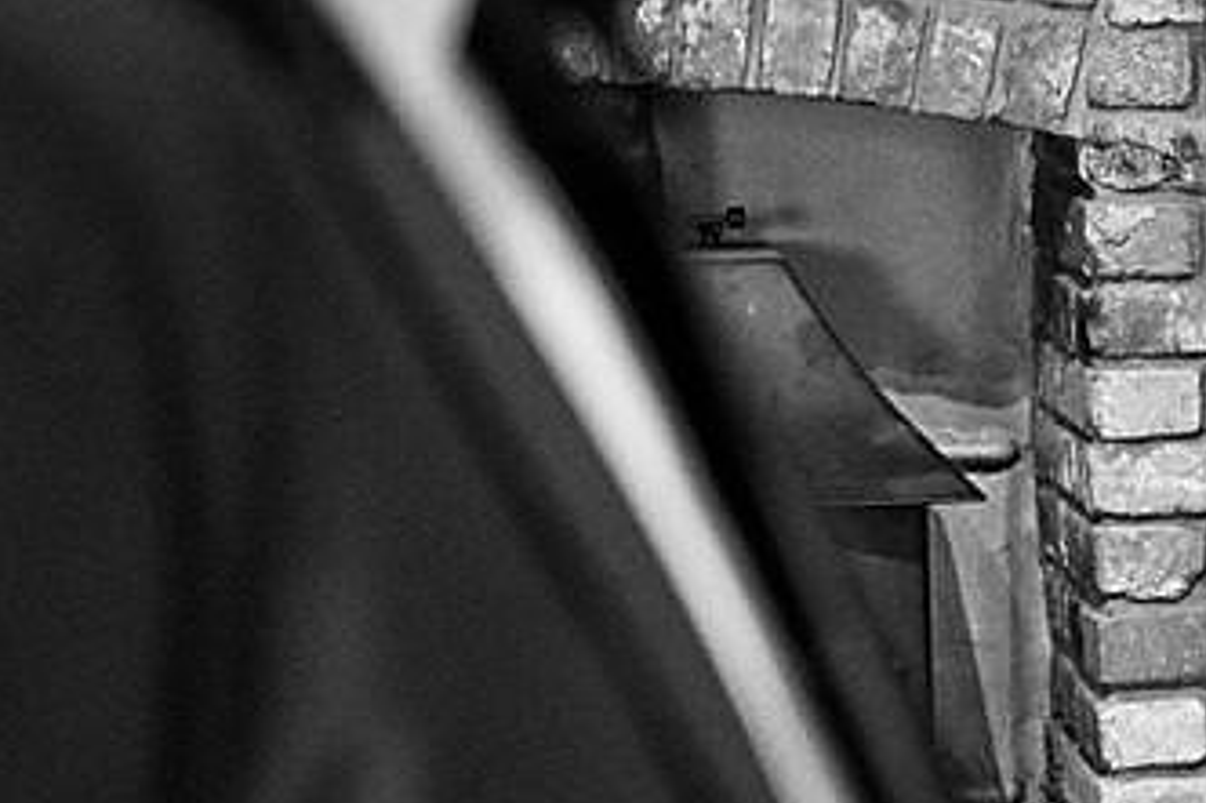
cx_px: 1664
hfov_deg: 8.9
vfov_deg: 6.1
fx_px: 7567
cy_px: 273
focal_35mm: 226
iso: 6400
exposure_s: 1/500
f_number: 2.5
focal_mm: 50
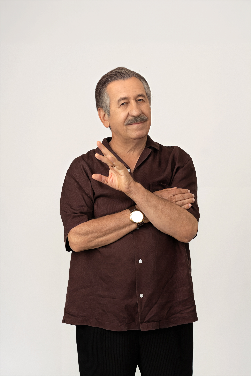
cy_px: 188
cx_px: 126
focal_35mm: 47
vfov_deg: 41.9
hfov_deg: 28.7
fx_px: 491
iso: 400
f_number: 5
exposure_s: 1/160
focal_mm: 47
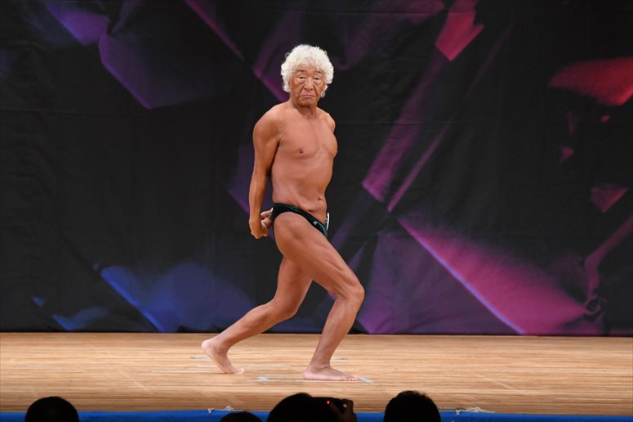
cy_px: 211
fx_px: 5009
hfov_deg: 7.2
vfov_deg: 4.8
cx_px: 316
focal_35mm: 285
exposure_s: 1/400
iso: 3200
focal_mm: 190
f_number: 5.6
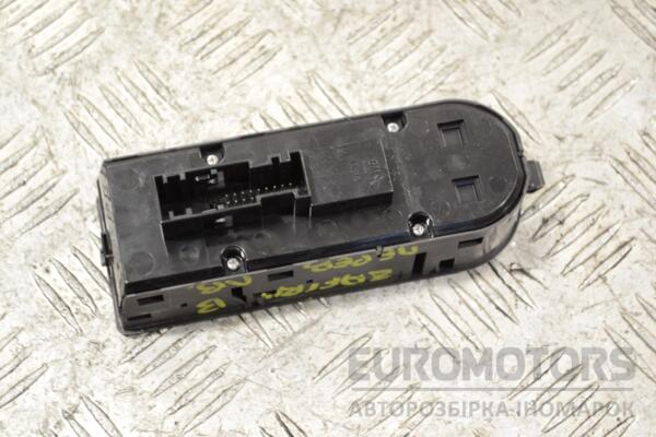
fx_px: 1503
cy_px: 218
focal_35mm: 82
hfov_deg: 24.6
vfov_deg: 16.6
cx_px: 328
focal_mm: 55
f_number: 5.6
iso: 400
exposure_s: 1/30
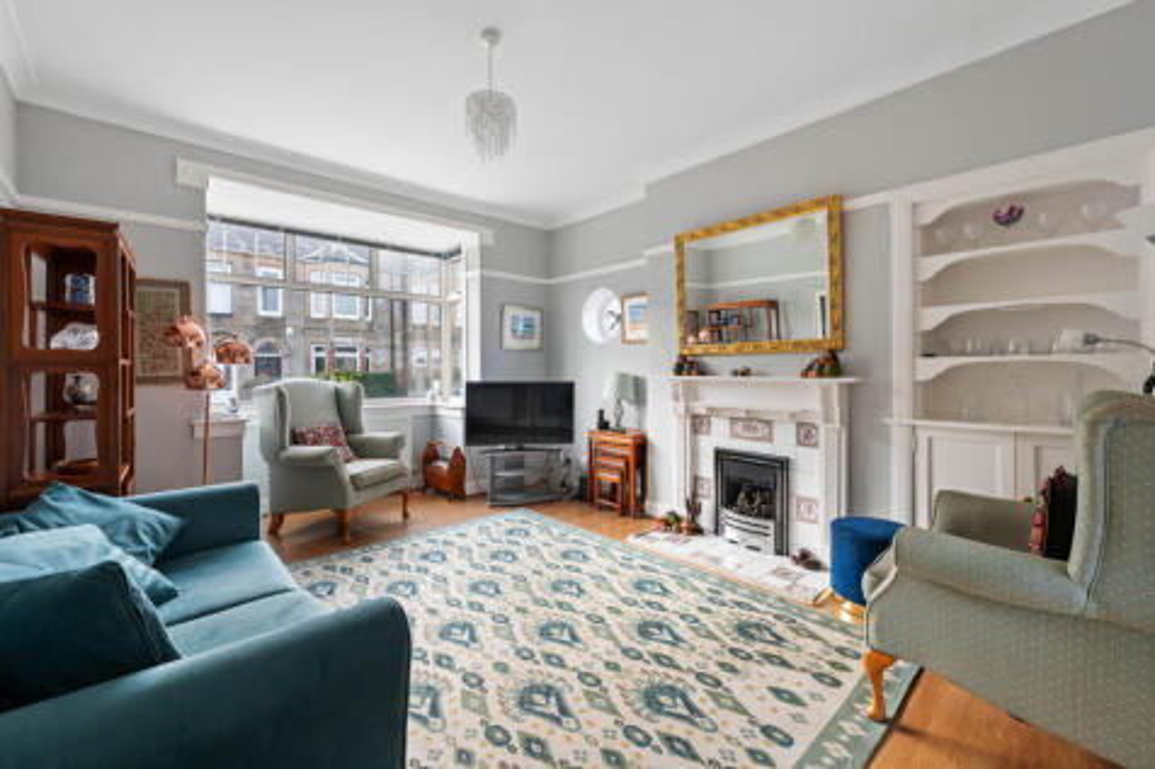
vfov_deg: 81.2
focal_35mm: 14
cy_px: 384
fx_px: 449
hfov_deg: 104.3
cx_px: 578
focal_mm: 14
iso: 640
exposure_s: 1/4
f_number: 8
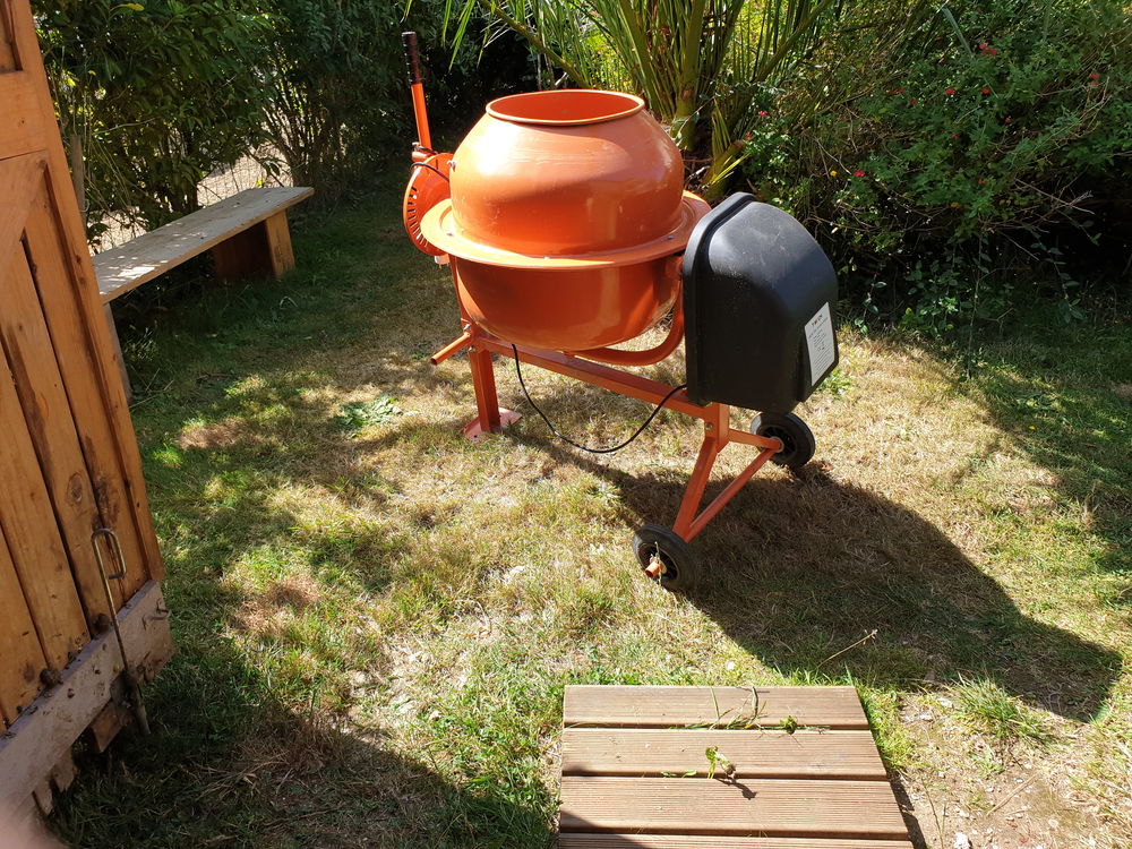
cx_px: 566
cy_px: 424
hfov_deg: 67.3
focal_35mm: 26
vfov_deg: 53.1
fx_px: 850
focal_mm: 4.3
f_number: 2.4
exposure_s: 1/494
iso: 50
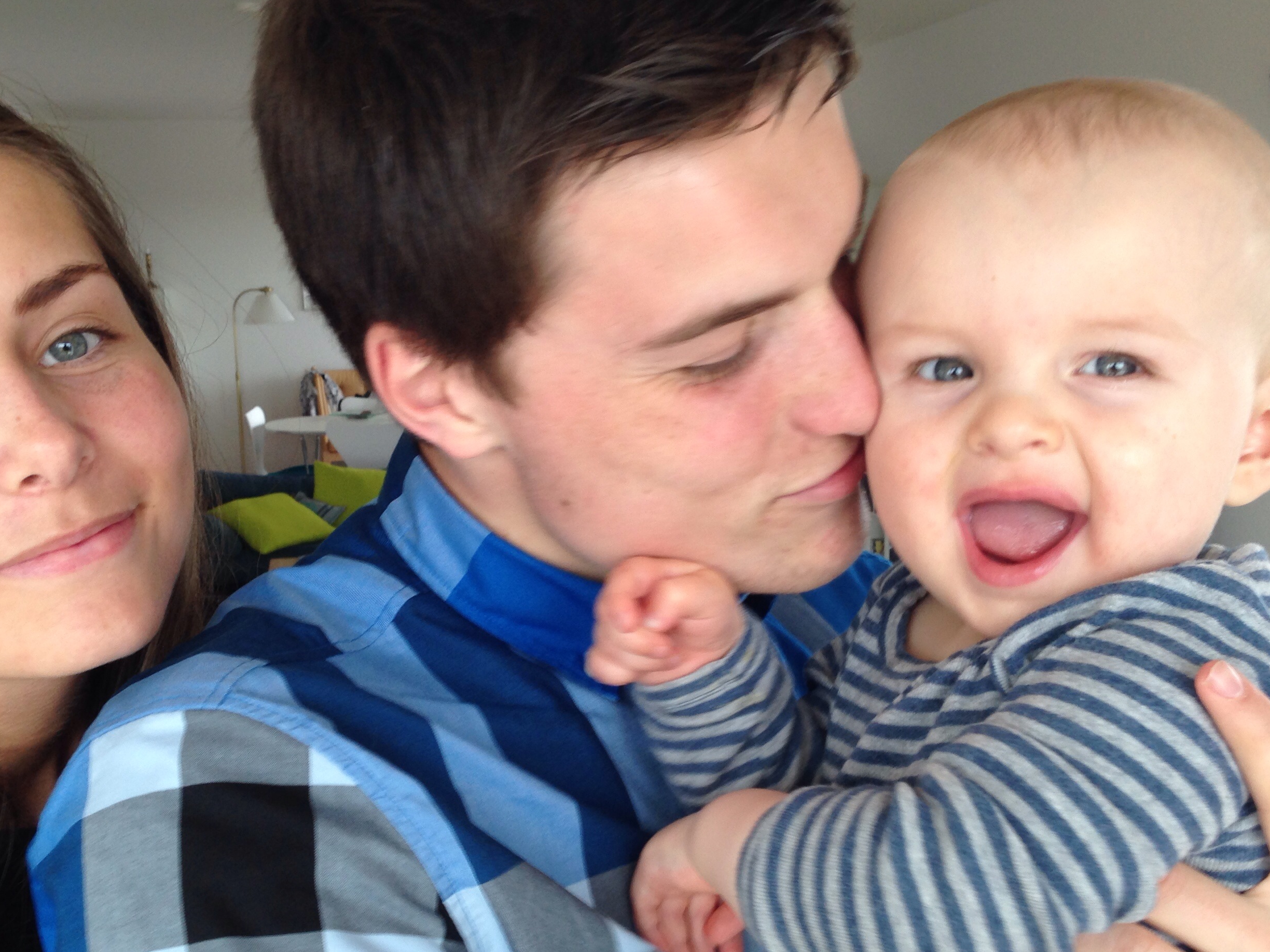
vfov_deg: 32.7
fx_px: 1614
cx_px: 562
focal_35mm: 44
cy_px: 584
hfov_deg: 42.9
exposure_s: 1/30
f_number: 2.4
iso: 50
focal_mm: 4.12
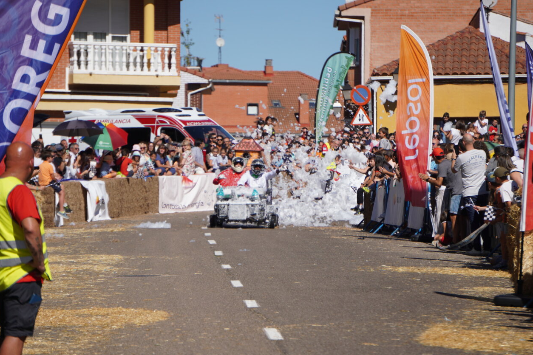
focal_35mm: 297
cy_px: 178
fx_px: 4397
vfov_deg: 4.6
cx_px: 267
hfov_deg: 6.9
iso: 100
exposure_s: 1/800
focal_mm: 194
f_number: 6.3
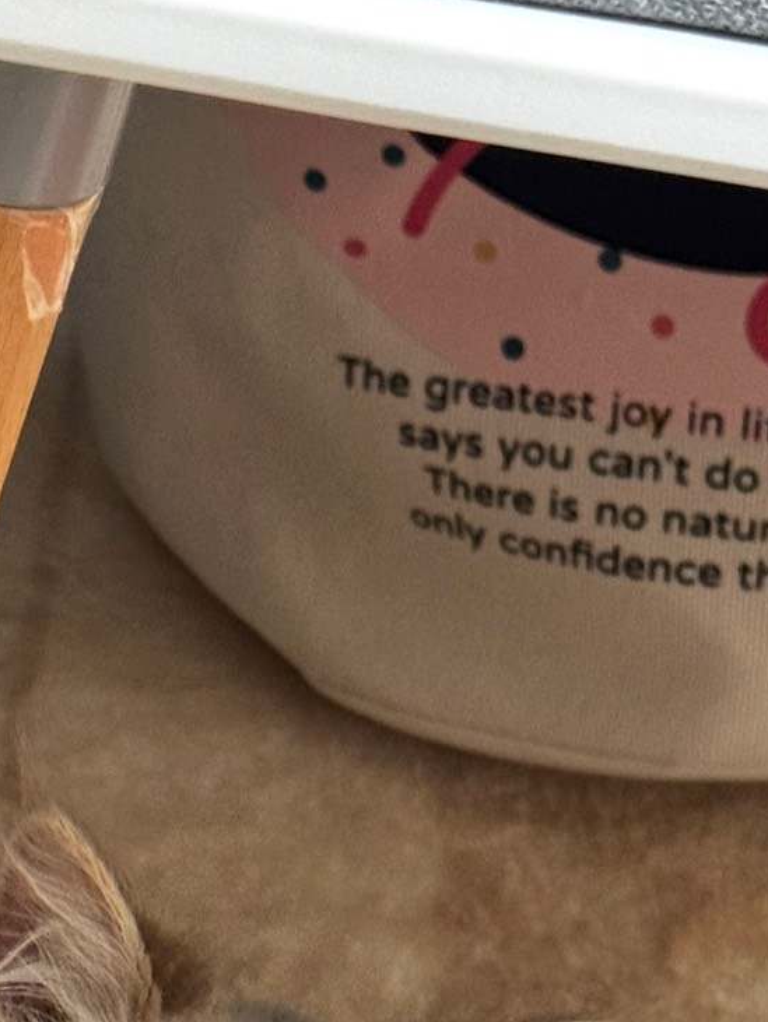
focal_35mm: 140
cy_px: 1262
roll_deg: -4.5
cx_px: 172
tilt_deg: -43.1
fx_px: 4138
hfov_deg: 10.6
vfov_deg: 13.6
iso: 320
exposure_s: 1/33
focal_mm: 6.76
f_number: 1.78
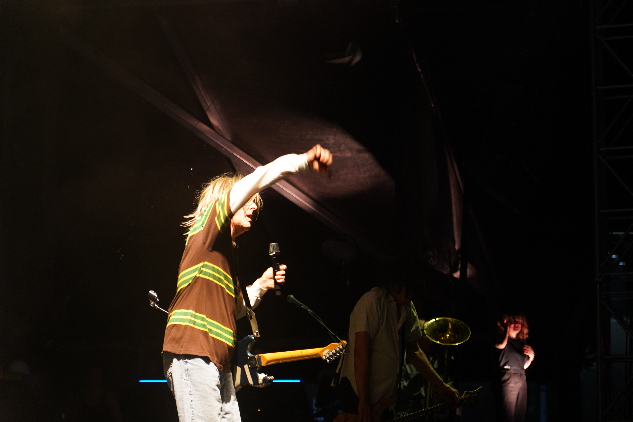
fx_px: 1846
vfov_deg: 13.0
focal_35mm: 105
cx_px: 316
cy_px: 211
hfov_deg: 19.5
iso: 2500
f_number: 4
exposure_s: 1/160
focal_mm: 105
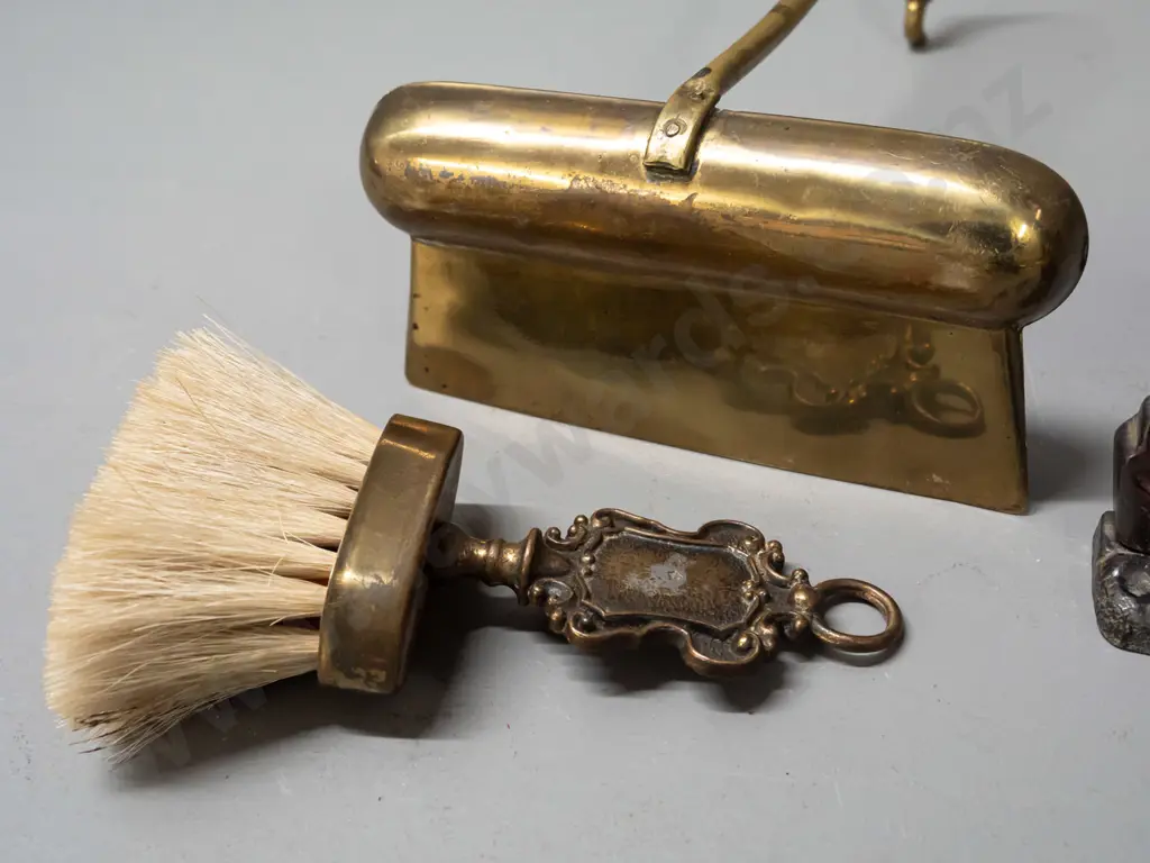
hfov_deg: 42.9
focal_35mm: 44
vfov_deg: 32.9
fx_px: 1462
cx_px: 575
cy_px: 432
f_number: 5.6
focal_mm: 22
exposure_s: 1/125
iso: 3200
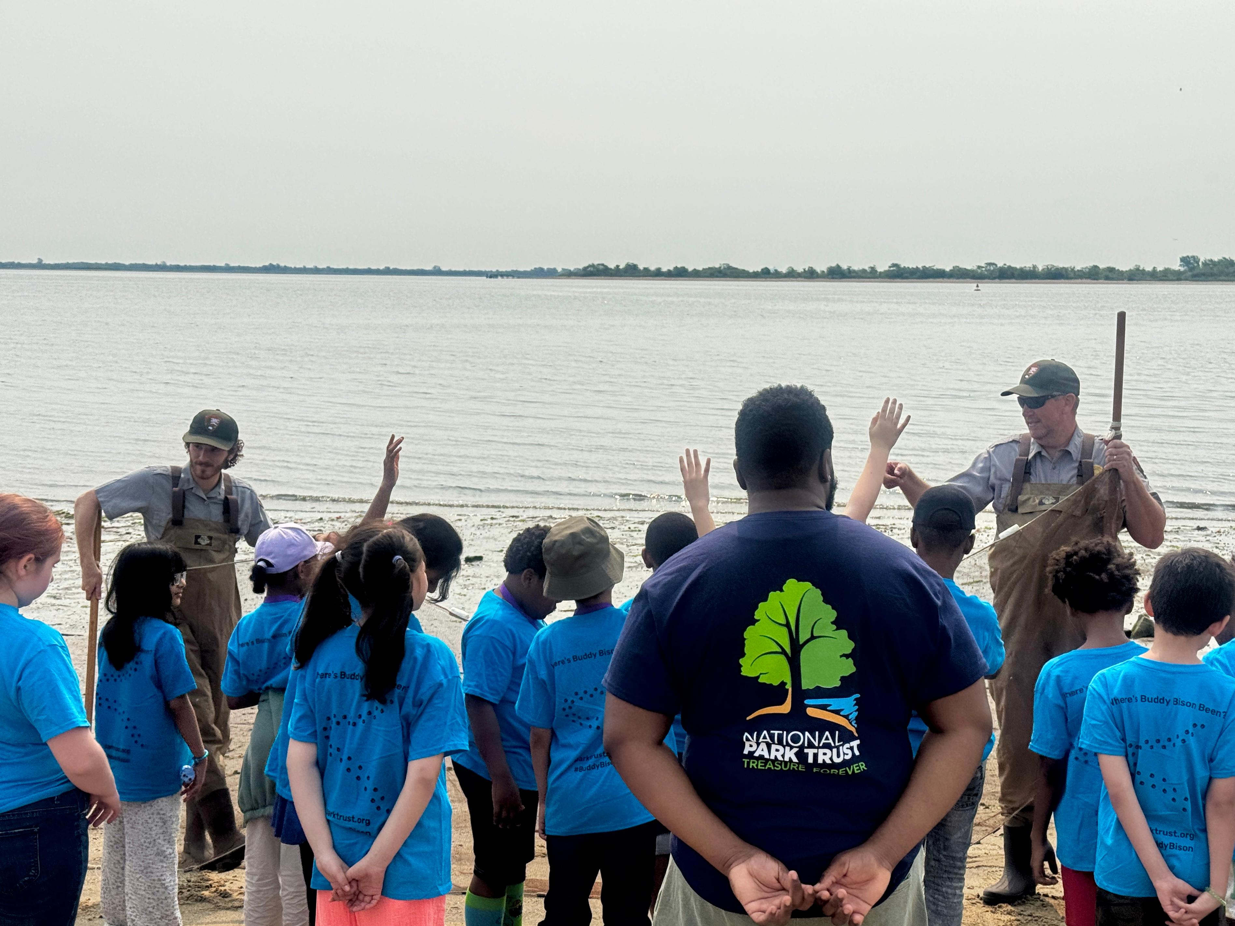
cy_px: 463
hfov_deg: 39.7
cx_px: 618
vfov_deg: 30.3
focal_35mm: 48
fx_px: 1712
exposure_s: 1/12500
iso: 64
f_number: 1.78
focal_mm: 6.76
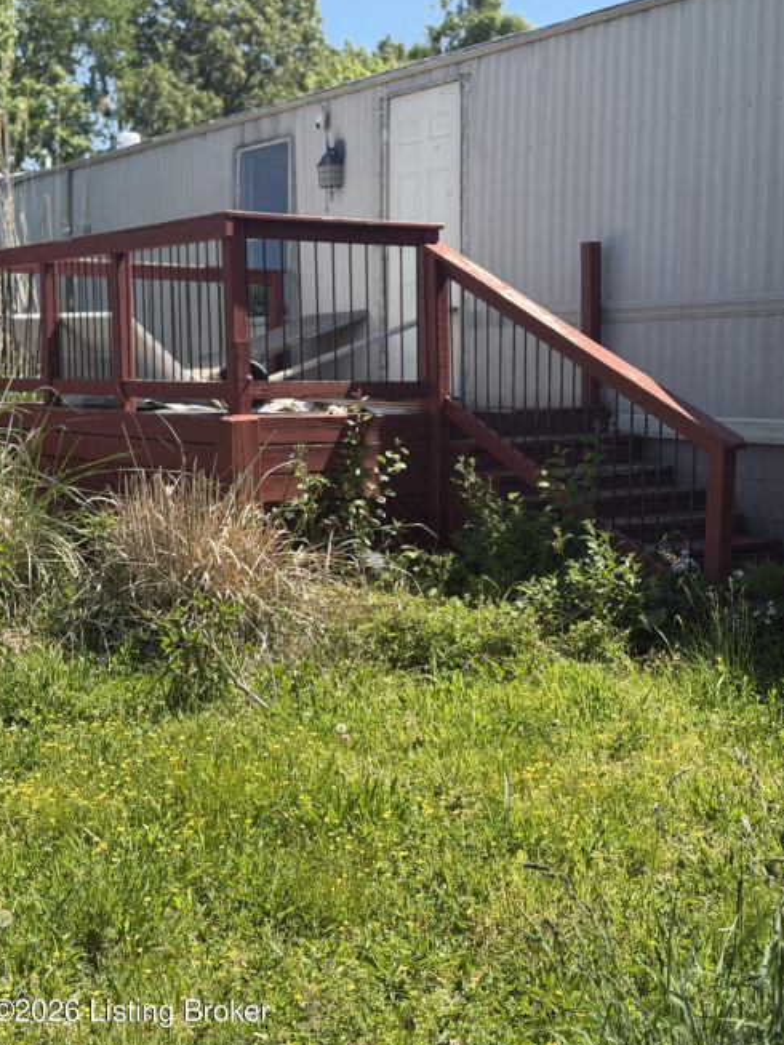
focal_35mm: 49
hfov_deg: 29.7
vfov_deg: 38.9
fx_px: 1479
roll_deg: +0.0
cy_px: 526
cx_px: 389
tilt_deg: -8.8
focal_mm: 6.76
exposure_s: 1/1883
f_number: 1.78
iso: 64
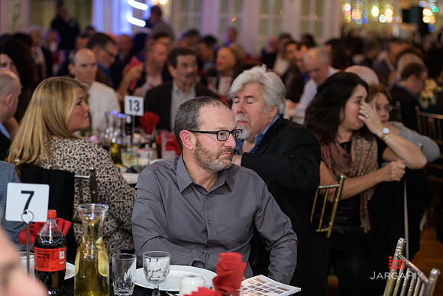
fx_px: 985
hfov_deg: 25.4
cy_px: 148
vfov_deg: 17.1
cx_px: 222
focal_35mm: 80
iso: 1000
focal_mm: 80
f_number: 3.2
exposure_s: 1/125
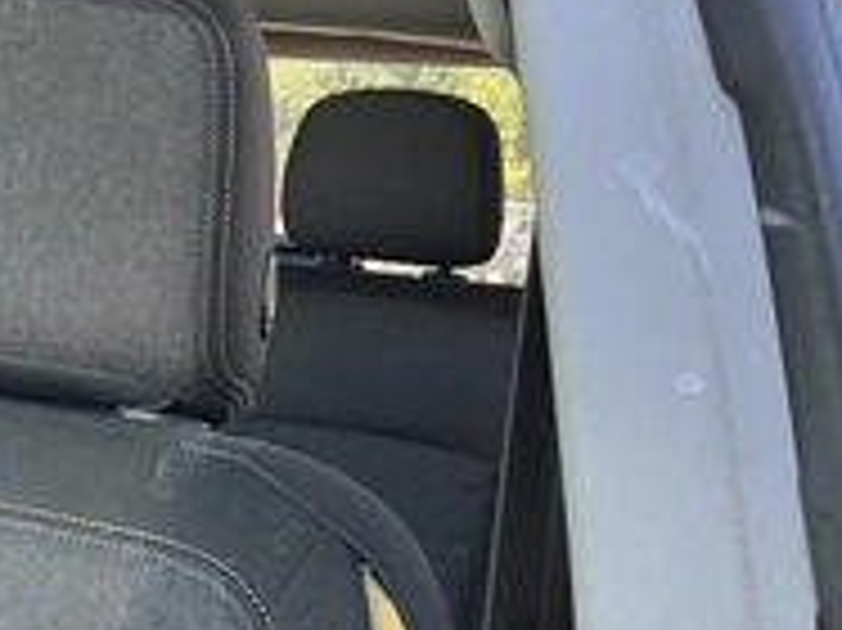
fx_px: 1459
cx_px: 131
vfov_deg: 24.3
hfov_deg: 31.1
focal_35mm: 60
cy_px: 252
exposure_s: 1/109
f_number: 1.8
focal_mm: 3
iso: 64
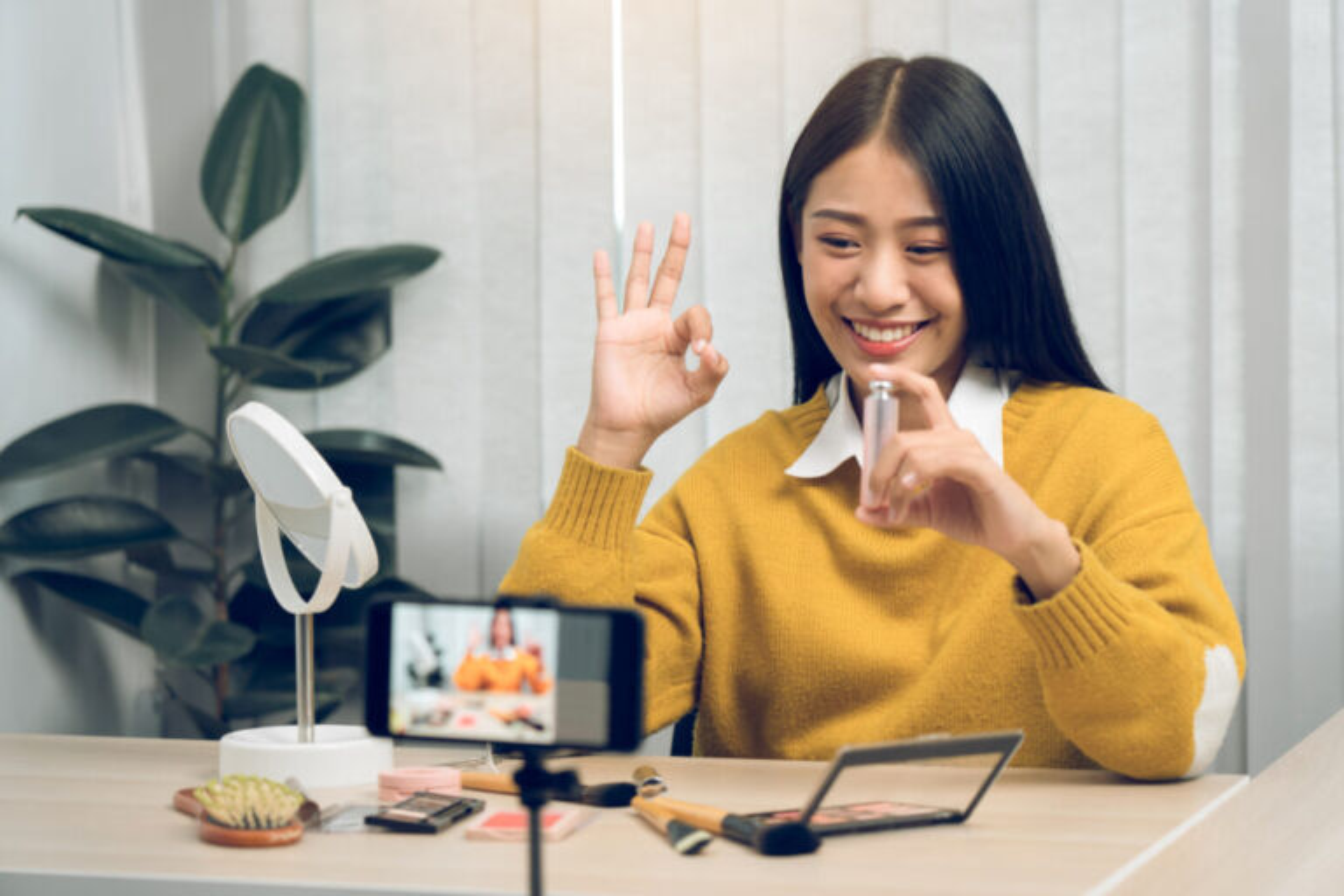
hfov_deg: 24.2
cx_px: 672
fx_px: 3136
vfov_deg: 16.3
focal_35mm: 84
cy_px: 448
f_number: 4
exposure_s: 1/80
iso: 400
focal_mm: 84
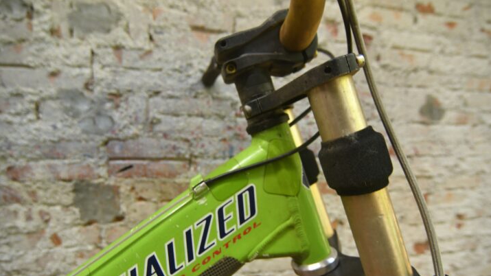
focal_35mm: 19
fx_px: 247
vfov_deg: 57.9
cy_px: 164
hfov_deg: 89.6
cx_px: 246
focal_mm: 12
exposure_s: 1/60
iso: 100
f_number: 4
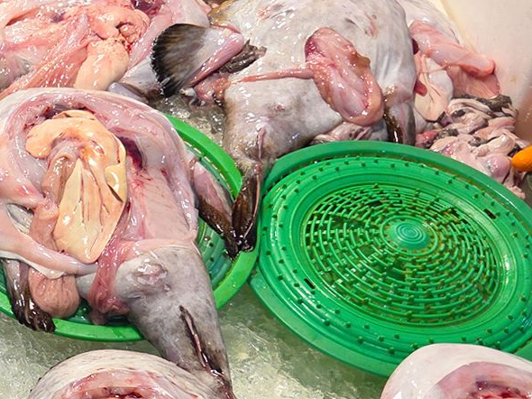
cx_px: -90
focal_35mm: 78
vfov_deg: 18.6
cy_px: 347
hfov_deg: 23.1
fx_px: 1198
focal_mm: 5.4
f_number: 1.8
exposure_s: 1/120
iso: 40
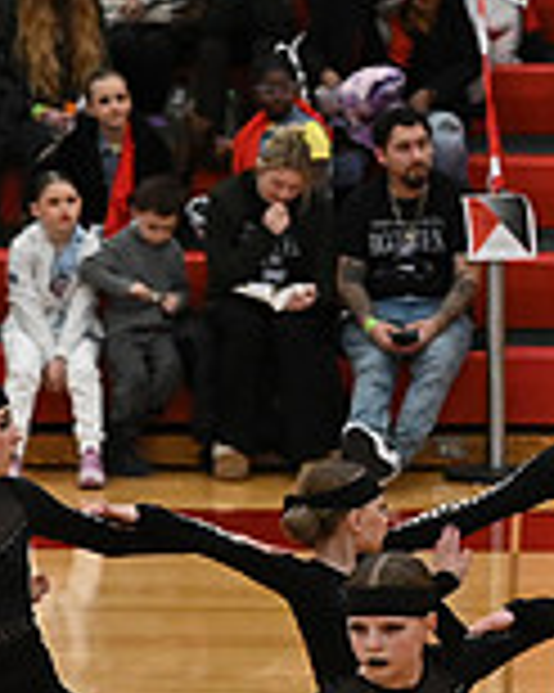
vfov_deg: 5.2
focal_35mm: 372
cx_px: 1297
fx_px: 7632
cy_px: 565
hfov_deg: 4.1
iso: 3200
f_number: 4
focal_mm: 70
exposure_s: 1/400
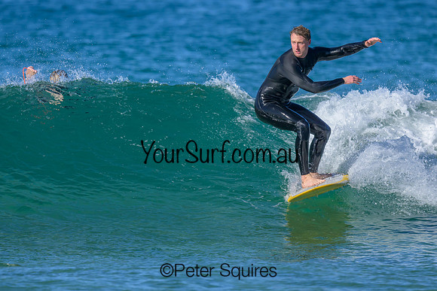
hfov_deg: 1.9
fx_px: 13270
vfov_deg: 1.3
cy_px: 141
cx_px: 237
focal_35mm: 1093
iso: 400
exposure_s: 1/2000
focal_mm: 800
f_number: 6.3
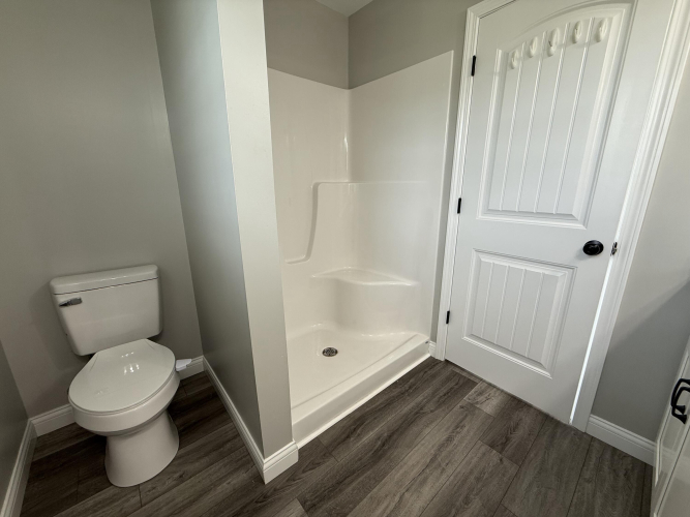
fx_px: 279
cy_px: 258
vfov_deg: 85.7
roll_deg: +0.0
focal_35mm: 14
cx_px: 345
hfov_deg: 102.1
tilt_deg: -14.0
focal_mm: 2.22
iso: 100
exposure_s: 1/120
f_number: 2.2
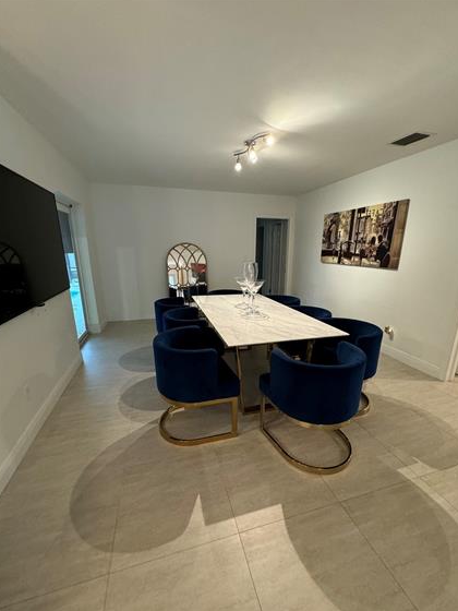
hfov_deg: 81.7
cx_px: 238
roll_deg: +0.5
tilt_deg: -16.0
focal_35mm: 15
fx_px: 265
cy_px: 321
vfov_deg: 98.1
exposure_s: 1/60
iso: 500
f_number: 2.2
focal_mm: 2.22
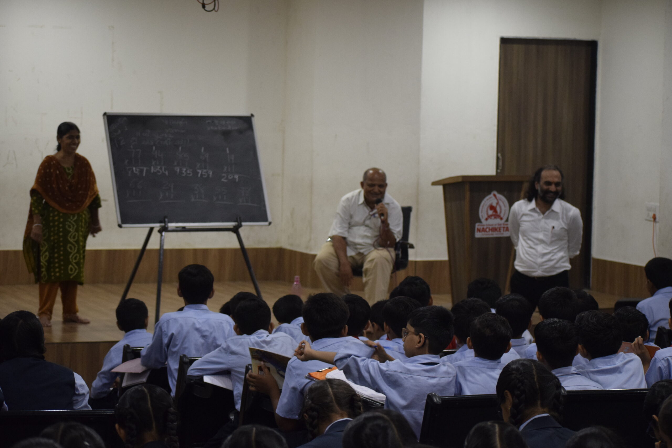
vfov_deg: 13.0
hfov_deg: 19.5
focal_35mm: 105
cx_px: 336
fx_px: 1960
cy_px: 224
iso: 2000
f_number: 4.5
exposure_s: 1/60
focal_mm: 70
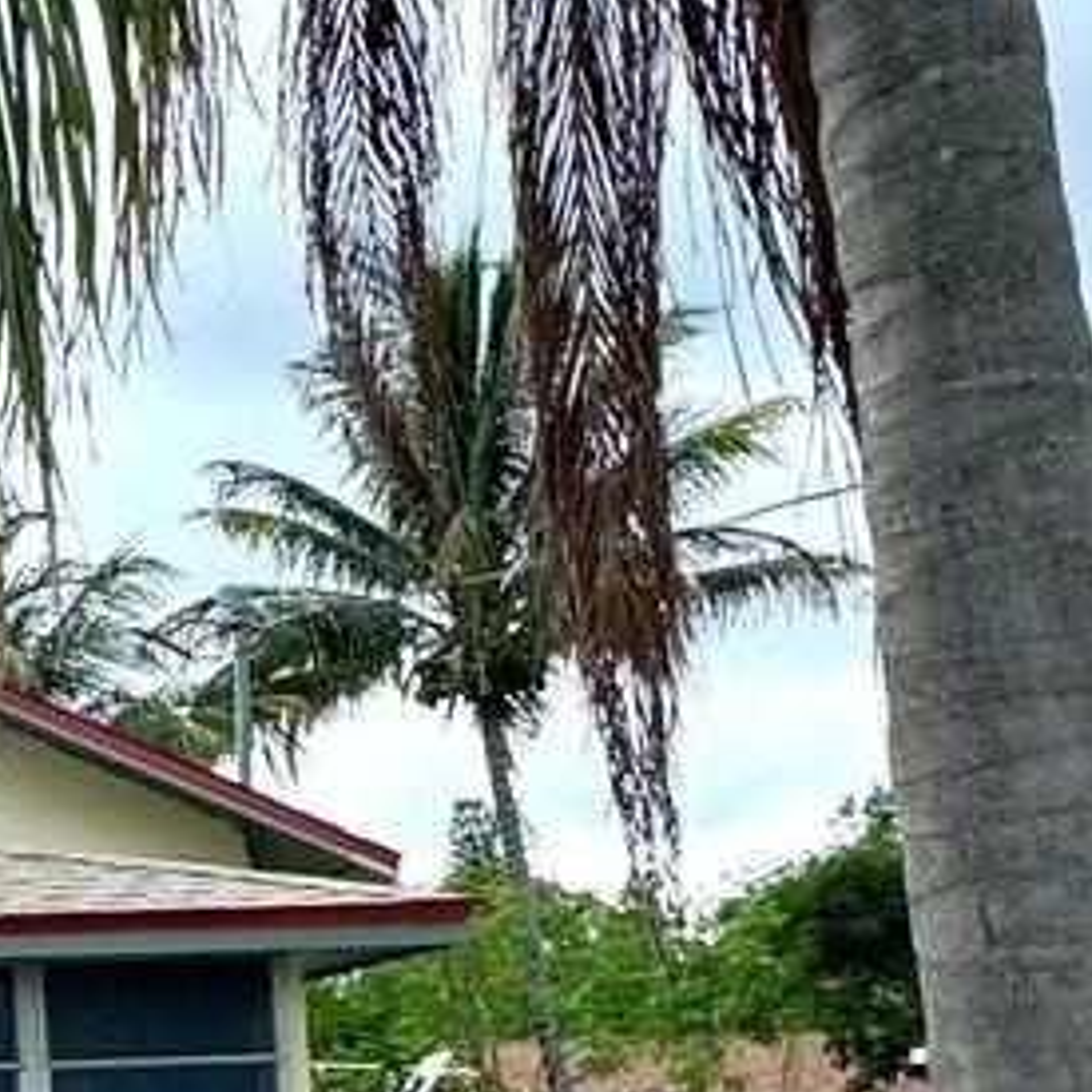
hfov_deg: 19.0
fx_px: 2570
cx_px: -806
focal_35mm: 72
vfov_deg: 23.3
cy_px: 1009
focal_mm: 2.22
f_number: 2.2
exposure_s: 1/518
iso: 40
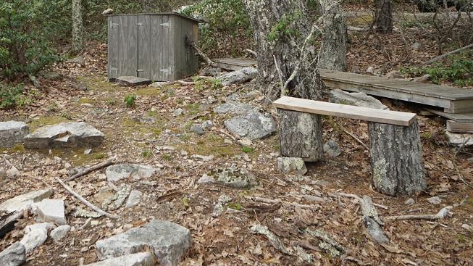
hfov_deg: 51.0
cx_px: 172
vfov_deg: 29.7
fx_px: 489
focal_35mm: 39
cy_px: 50
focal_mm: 18
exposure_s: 1/200
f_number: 5.6
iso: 100
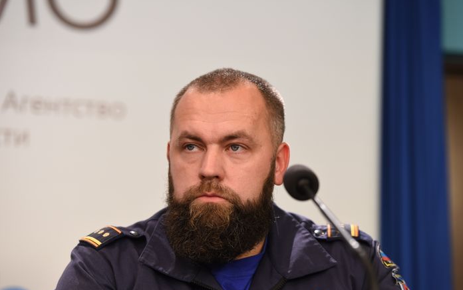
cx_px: 232
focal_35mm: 125
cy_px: 152
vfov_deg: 10.5
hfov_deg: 16.7
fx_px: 1577
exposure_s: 1/250
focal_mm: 122
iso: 1600
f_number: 3.5
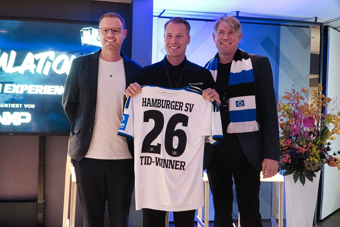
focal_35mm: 34
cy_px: 114
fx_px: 326
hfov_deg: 55.1
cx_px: 170
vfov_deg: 38.4
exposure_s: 1/40
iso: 2000
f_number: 4
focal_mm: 23
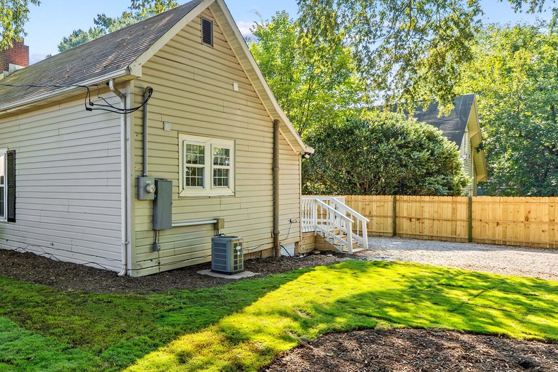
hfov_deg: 62.8
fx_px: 418
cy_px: 194
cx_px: 128
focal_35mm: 27
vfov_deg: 47.9
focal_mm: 16
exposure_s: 1/25
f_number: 8
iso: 100
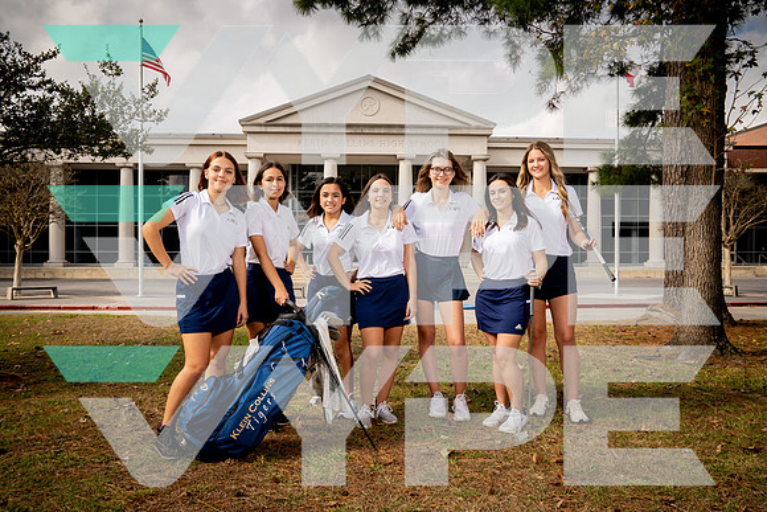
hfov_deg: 61.9
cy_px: 256
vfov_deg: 43.6
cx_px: 384
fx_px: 639
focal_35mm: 30
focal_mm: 30
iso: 160
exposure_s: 1/250
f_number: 8
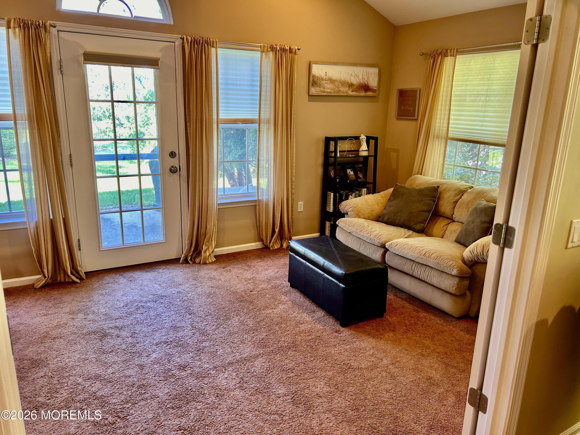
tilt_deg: -14.8
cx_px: 290
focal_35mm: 26
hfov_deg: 67.3
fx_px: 436
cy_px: 218
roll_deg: -1.1
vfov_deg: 53.1
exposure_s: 1/60
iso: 100
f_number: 1.5
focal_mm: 5.7
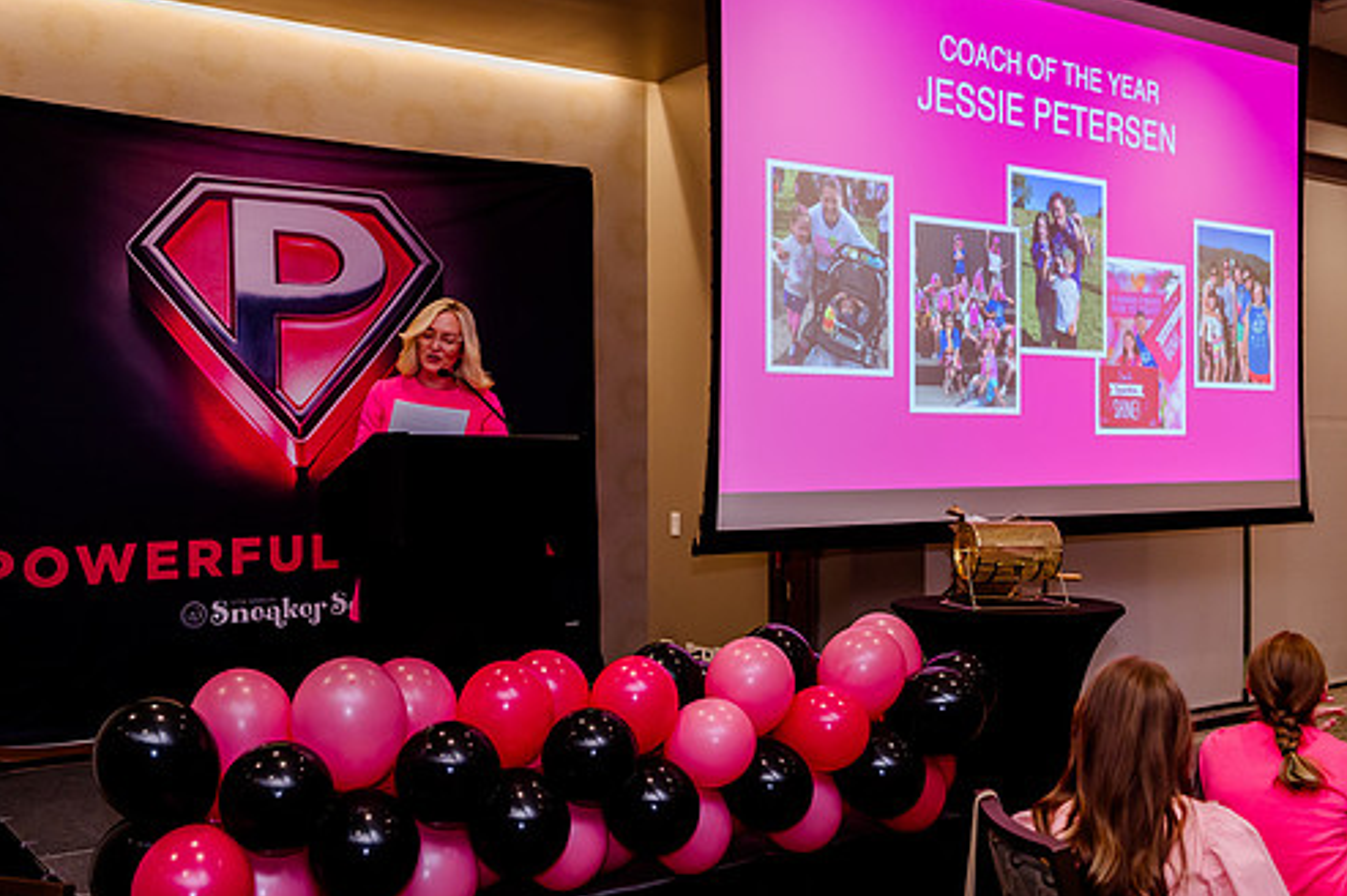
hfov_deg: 48.5
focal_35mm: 40
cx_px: 674
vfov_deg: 33.4
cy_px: 462
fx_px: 1496
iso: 2500
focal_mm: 32
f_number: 3.2
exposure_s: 1/400
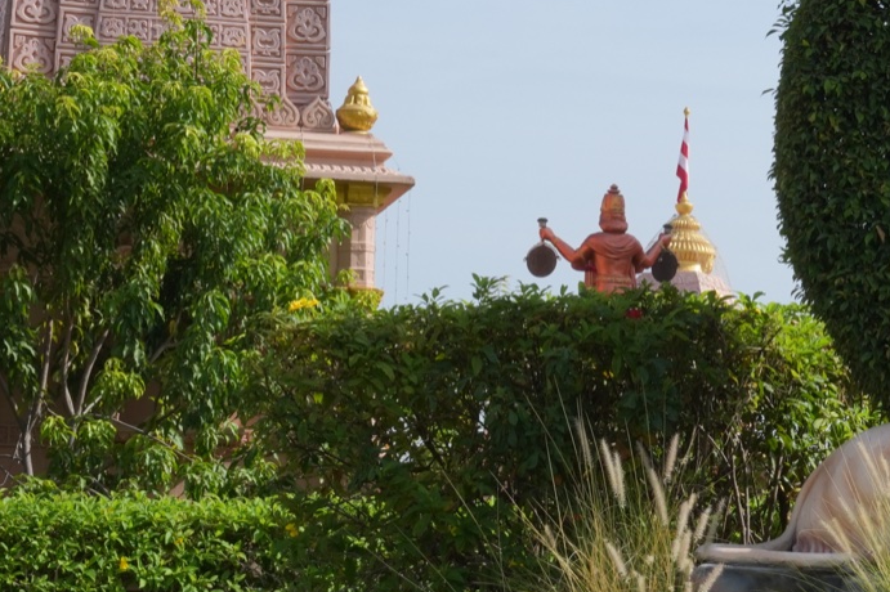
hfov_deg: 14.3
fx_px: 3435
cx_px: 1100
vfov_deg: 9.9
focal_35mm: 139
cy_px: 252
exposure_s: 1/200
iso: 400
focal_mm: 48
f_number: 20
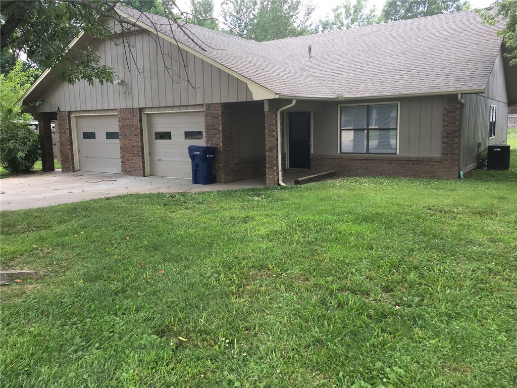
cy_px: 194
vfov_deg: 48.2
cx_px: 258
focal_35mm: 29
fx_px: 433
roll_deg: +1.2
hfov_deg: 61.7
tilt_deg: -7.0
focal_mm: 4.15
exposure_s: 1/128
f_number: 2.2
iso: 25
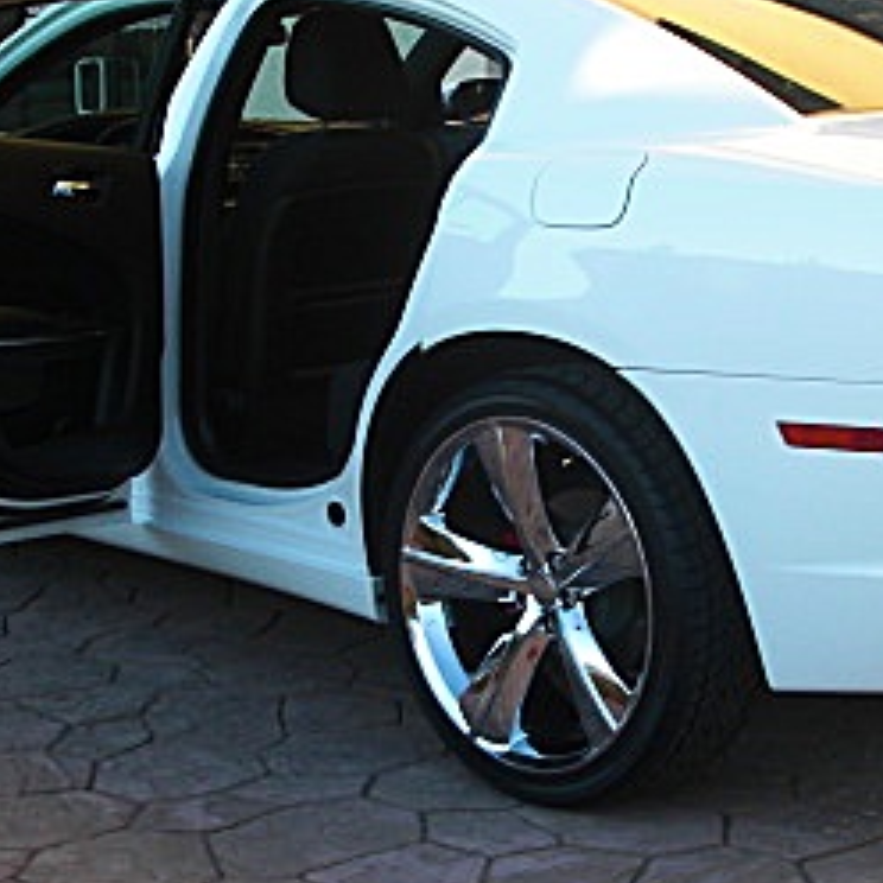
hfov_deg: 21.1
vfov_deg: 21.1
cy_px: 474
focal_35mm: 82
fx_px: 2366
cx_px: 495
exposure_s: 1/100
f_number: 2.8
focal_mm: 6.3
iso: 50
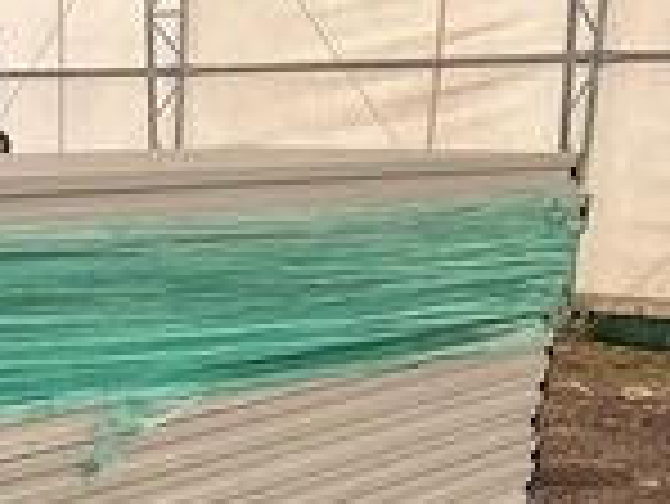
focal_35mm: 78
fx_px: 1511
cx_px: -85
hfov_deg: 23.3
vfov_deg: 17.9
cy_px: 621
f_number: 1.8
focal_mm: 3
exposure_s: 1/122
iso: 20
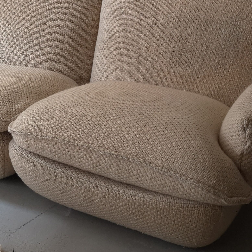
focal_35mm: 61
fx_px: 502
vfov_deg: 27.7
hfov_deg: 27.4
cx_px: 36
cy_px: 57
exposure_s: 1/33.3
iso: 160
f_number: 1.8
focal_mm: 3.95
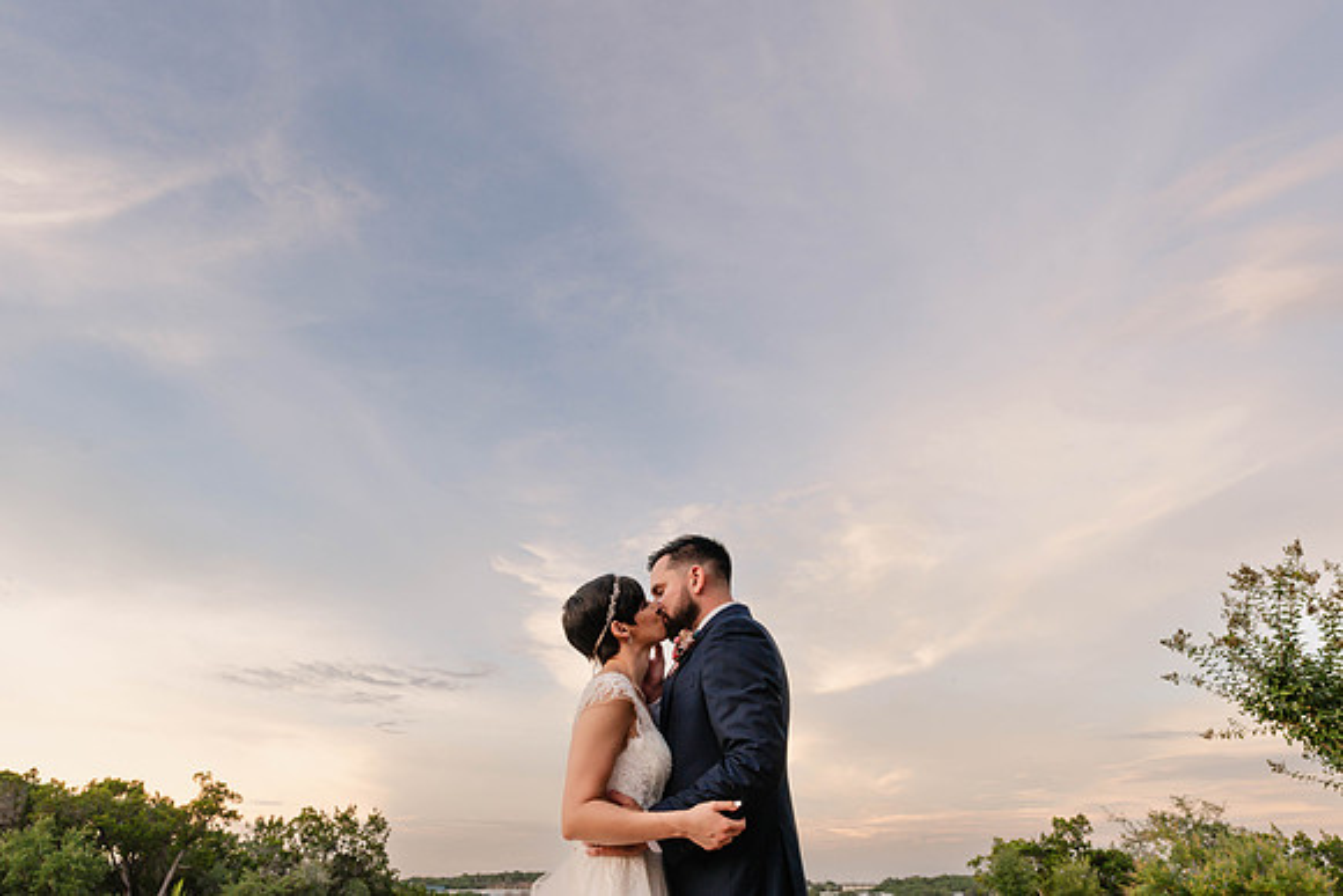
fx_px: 921
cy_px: 461
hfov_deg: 72.2
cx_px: 672
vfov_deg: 51.9
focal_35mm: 25
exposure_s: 1/250
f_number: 6.3
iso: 800
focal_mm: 24
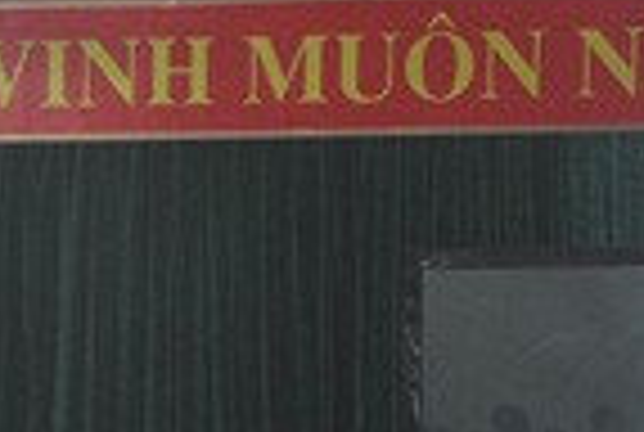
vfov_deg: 5.4
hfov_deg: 7.8
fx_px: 4551
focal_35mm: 254
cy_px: 452
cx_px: -531
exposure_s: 1/80
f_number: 4.8
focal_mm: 45
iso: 500
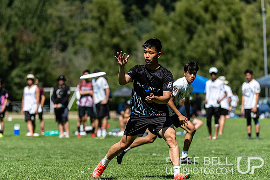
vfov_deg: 4.4
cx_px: 135
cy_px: 90
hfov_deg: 6.5
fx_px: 2363
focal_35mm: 315
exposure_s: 1/3200
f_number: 4
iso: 200
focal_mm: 210
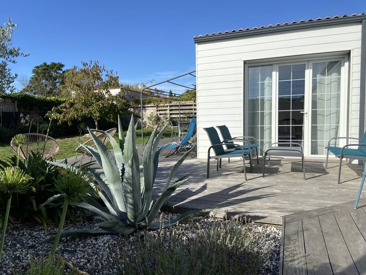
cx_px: 183
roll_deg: +1.5
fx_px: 275
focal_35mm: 26
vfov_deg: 53.1
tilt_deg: -4.4
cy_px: 138
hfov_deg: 67.3
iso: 32
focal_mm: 4.25
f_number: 1.8
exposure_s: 1/3610
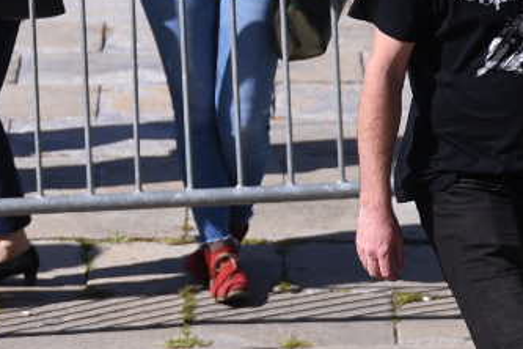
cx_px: -247
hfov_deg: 4.7
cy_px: -28
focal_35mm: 438
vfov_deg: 3.1
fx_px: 6363
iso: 125
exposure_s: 1/1250
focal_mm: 90
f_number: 4
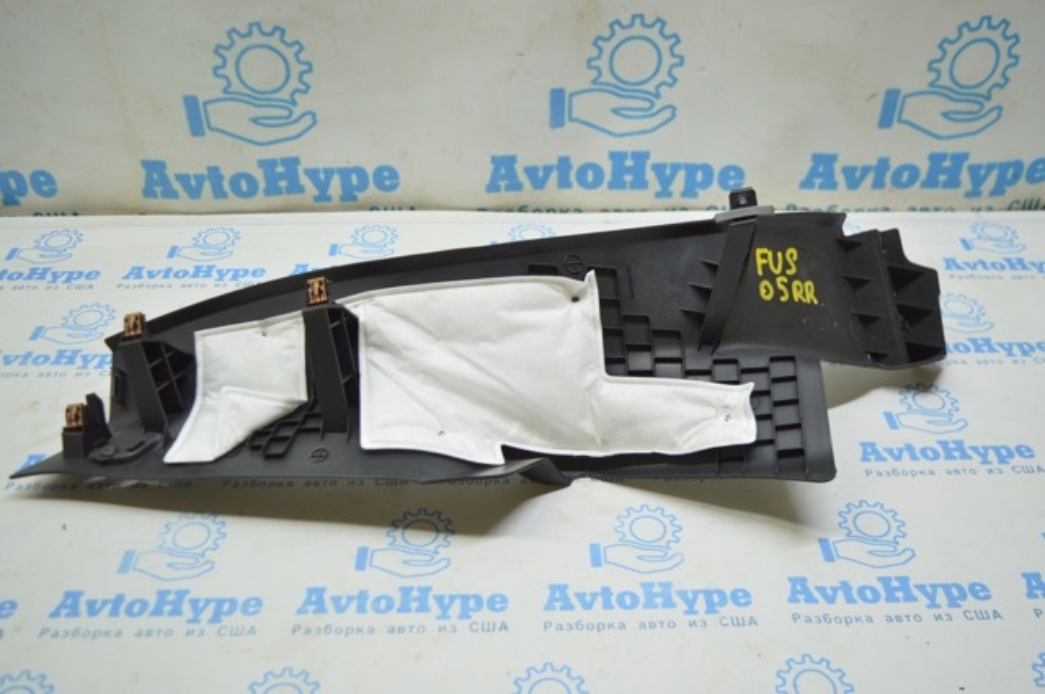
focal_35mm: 34
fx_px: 1000
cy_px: 347
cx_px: 522
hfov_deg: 55.2
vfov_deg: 38.3
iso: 400
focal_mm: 23
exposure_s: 1/60
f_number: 3.8
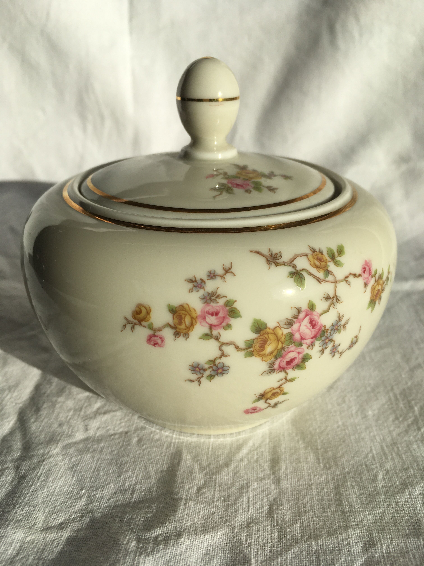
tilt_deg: -28.7
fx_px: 474
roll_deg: -0.4
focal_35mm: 29
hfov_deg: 48.2
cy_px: 283
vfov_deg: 61.7
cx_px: 212
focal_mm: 4.15
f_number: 2.2
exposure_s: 1/2849
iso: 25
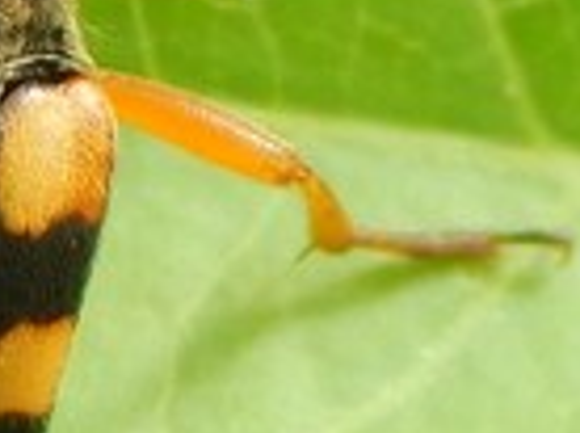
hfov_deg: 2.3
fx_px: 14602
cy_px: -193
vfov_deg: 1.7
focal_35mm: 873
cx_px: -107
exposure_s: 1/125
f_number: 4.9
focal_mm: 25.3
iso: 125
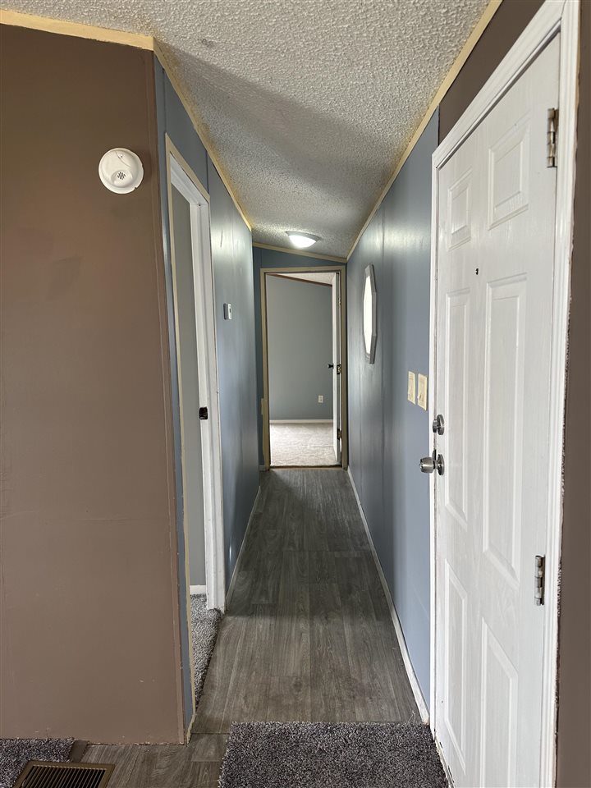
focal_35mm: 24
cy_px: 394
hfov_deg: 56.8
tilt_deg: -8.1
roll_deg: +0.9
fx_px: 546
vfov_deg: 71.6
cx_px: 296
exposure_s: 1/60
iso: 125
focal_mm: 6.86
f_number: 1.78
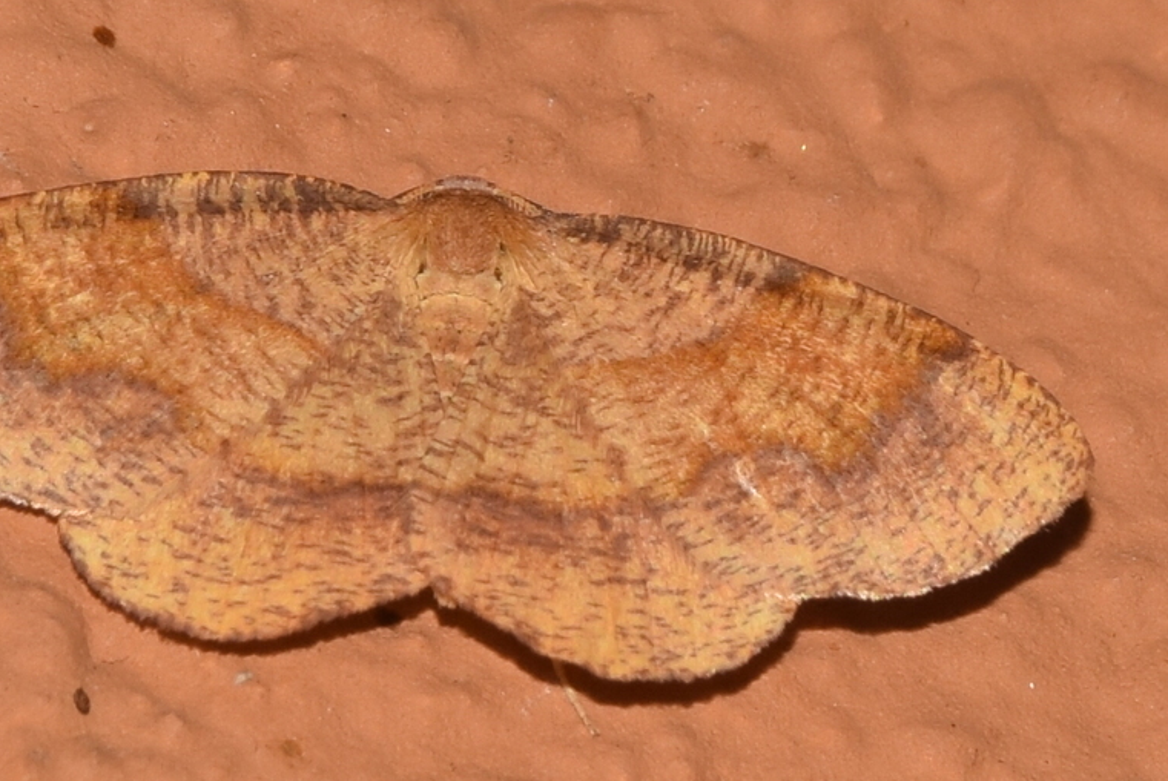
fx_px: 8573
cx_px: 473
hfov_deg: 7.8
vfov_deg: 5.2
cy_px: 325
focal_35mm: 264
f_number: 13
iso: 100
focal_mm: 140
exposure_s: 1/160
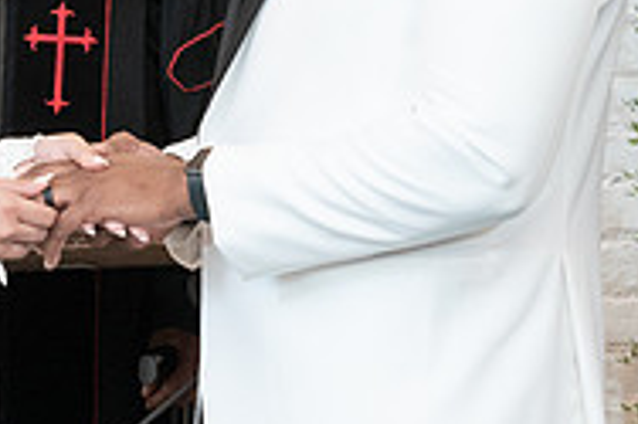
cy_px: -32
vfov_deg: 5.4
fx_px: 4462
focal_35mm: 252
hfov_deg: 8.2
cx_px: 151
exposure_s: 1/100
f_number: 4
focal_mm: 70
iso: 2000
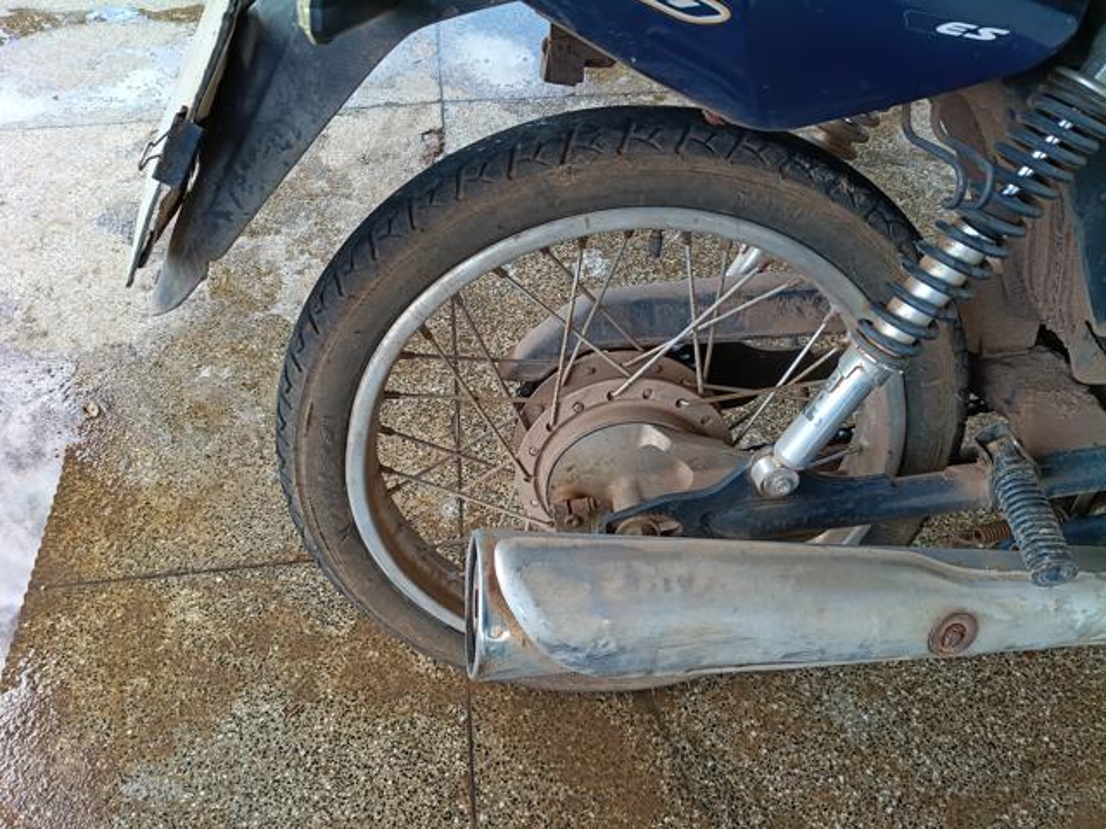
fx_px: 831
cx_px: 553
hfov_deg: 67.3
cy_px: 414
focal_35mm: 26
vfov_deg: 53.1
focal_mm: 4.81
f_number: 1.8
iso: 143
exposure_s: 1/130
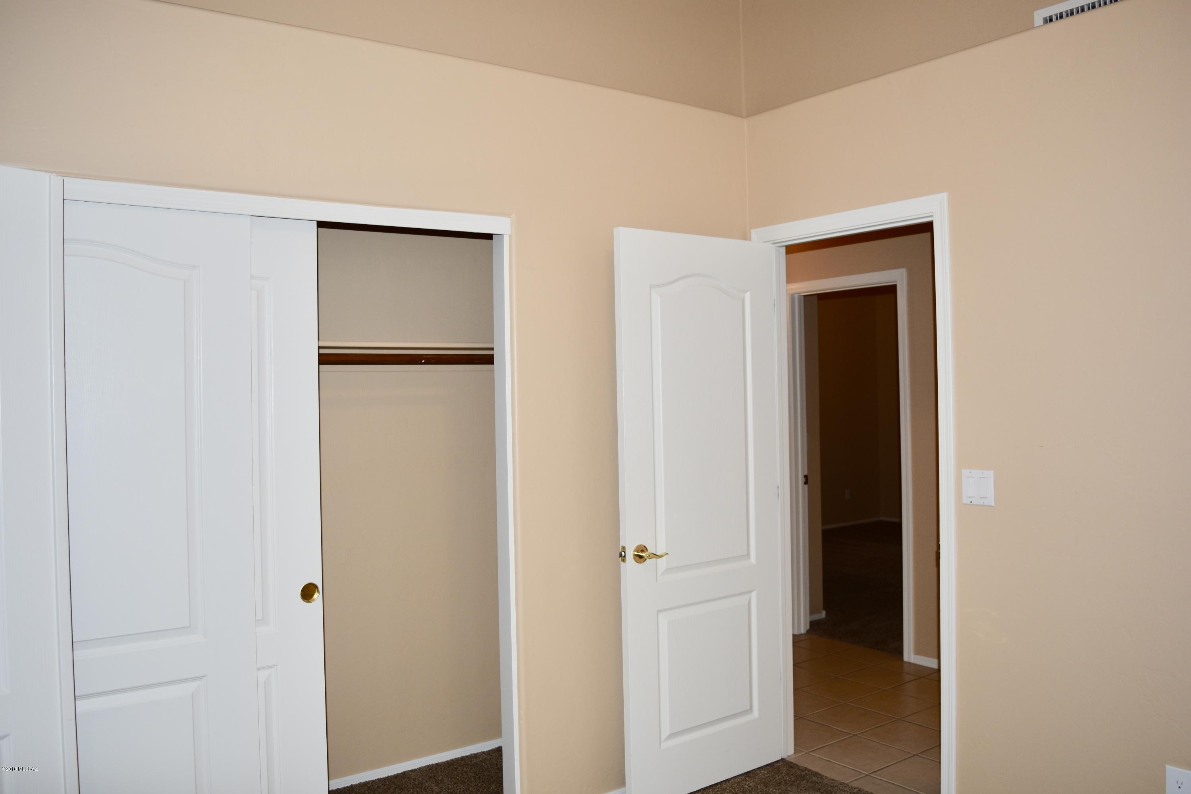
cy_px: 397
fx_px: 992
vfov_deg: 43.6
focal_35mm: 30
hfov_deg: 61.9
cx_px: 596
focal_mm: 20
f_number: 3.5
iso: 100
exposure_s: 1/60
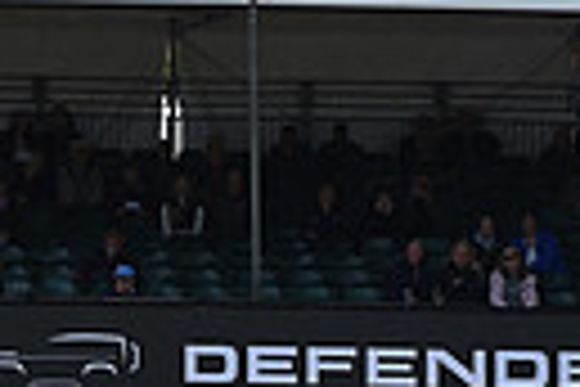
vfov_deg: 3.5
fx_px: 6235
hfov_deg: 5.2
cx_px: -715
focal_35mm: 387
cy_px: -117
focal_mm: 86
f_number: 4.5
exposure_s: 1/1250
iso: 200
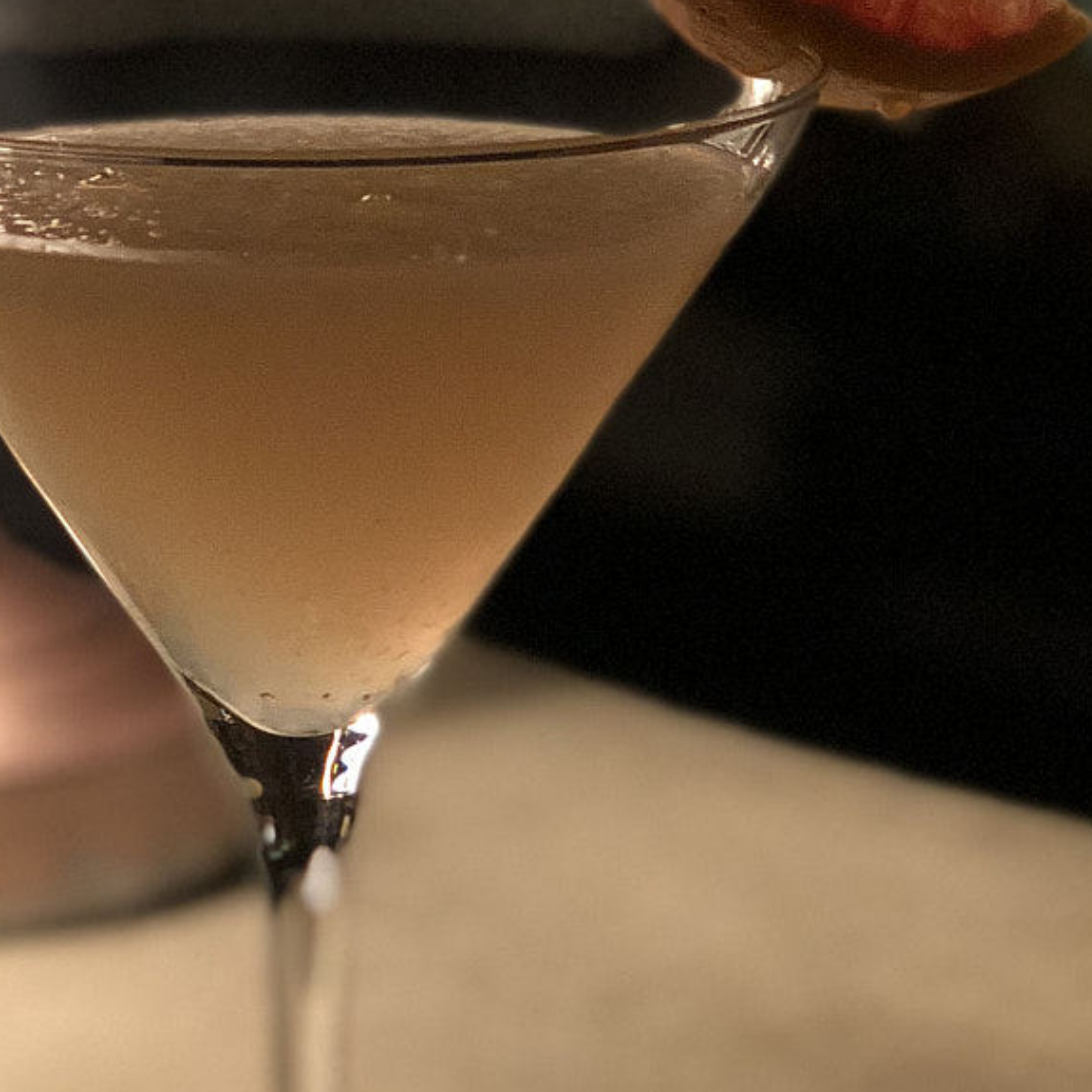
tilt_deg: -15.8
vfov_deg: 13.6
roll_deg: +0.3
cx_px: -6
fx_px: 4568
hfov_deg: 13.4
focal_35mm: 128
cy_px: 589
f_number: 2.4
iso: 160
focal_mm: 6
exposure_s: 1/11
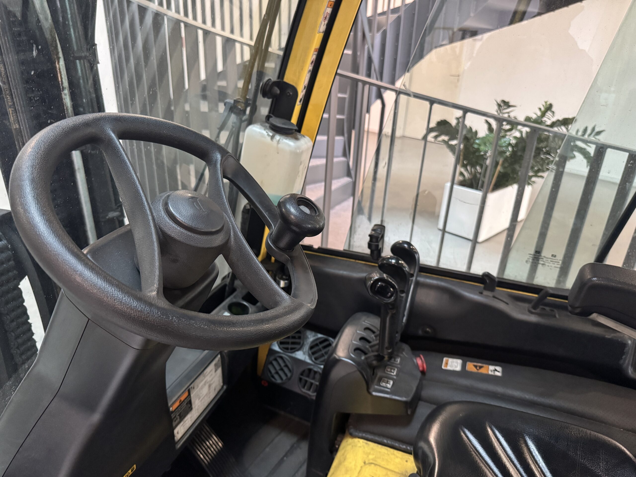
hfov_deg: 71.6
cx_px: 318
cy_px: 238
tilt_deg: -24.7
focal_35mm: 24
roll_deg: -2.5
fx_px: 441
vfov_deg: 56.8
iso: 800
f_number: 1.78
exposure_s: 1/50
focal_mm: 6.76
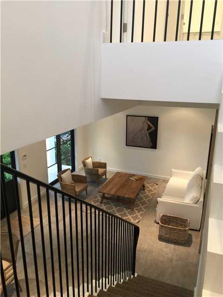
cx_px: 112
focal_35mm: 29
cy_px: 148
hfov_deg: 48.2
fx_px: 249
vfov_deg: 61.7
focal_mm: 4.15
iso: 40
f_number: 2.2
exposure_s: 1/15
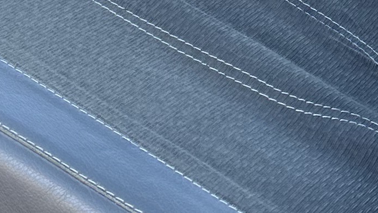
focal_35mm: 153
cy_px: -378
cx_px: 37
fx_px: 1534
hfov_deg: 13.9
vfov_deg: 7.2
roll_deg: +2.6
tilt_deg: -8.6
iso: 80
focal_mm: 6.86
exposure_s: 1/615
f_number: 1.78
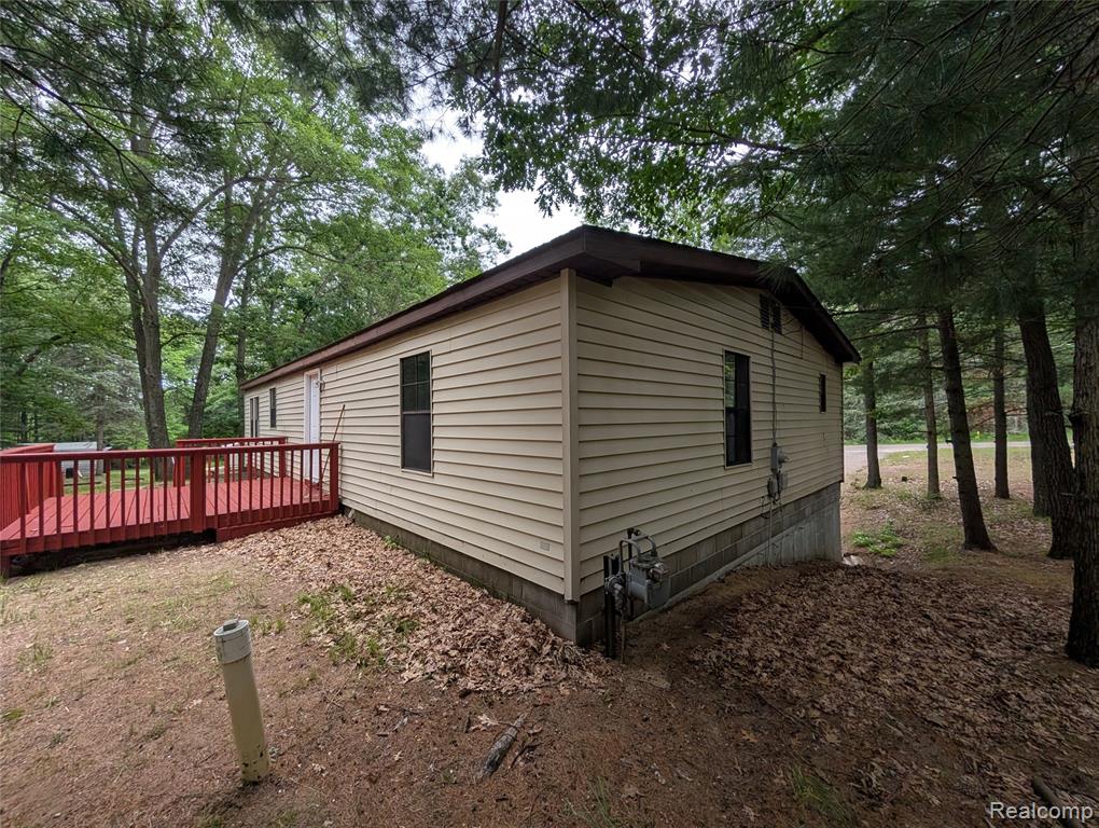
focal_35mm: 12
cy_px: 414
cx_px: 550
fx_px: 382
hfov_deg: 110.5
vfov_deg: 94.6
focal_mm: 2.02
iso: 56
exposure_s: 1/992
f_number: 1.7
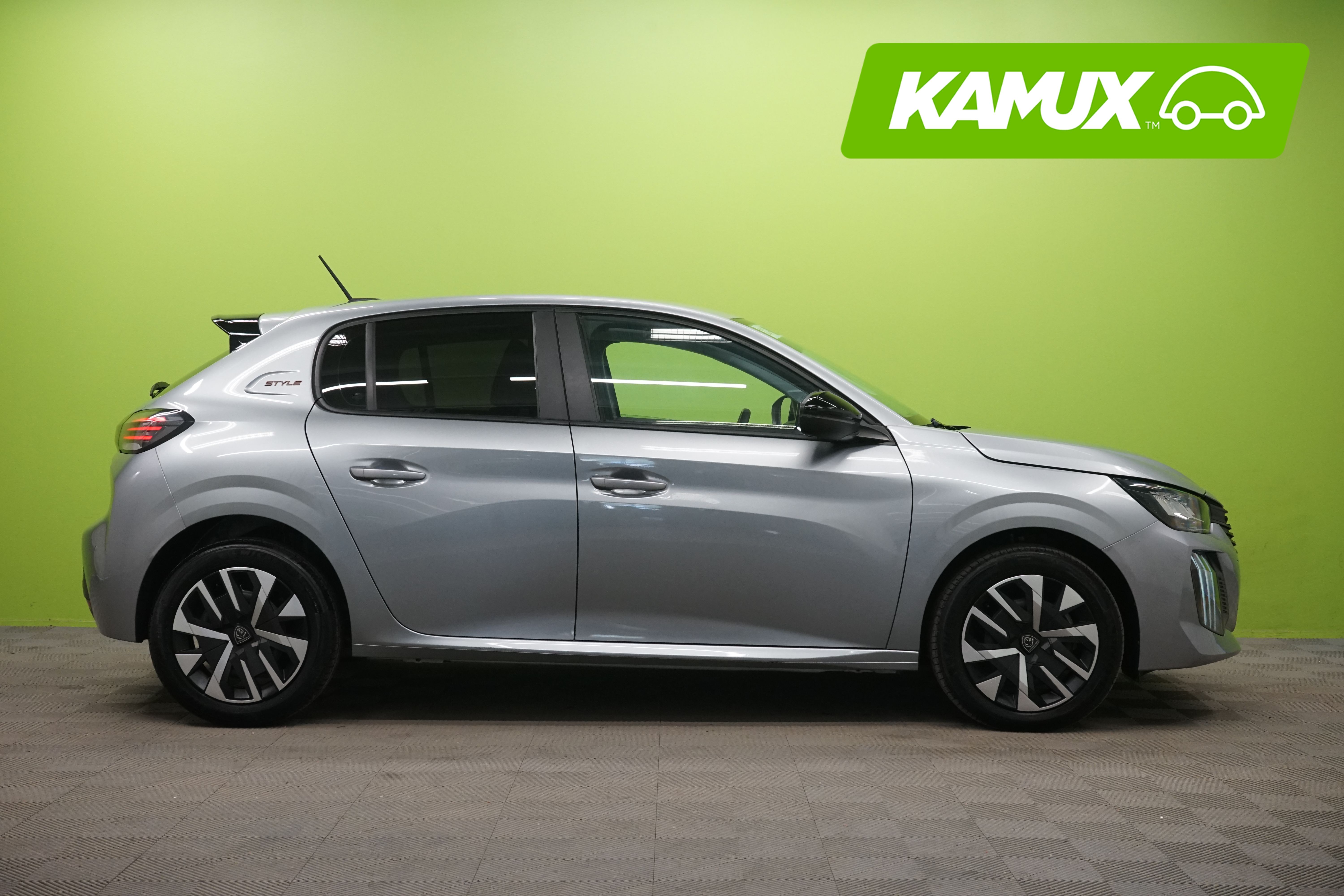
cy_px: 448
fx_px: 1755
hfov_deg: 41.9
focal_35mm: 47
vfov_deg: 28.6
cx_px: 672
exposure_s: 1/25
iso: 2000
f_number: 9
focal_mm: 47
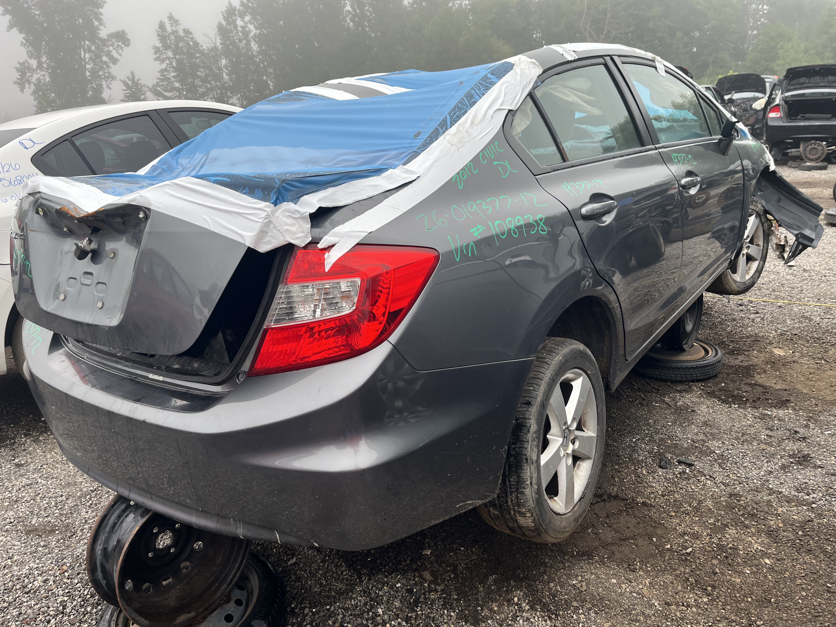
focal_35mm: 26
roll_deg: +4.3
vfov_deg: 53.1
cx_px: 418
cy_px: 314
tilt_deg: -17.5
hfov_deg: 67.3
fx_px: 628
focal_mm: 5.1
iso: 50
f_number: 1.6
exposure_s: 1/314
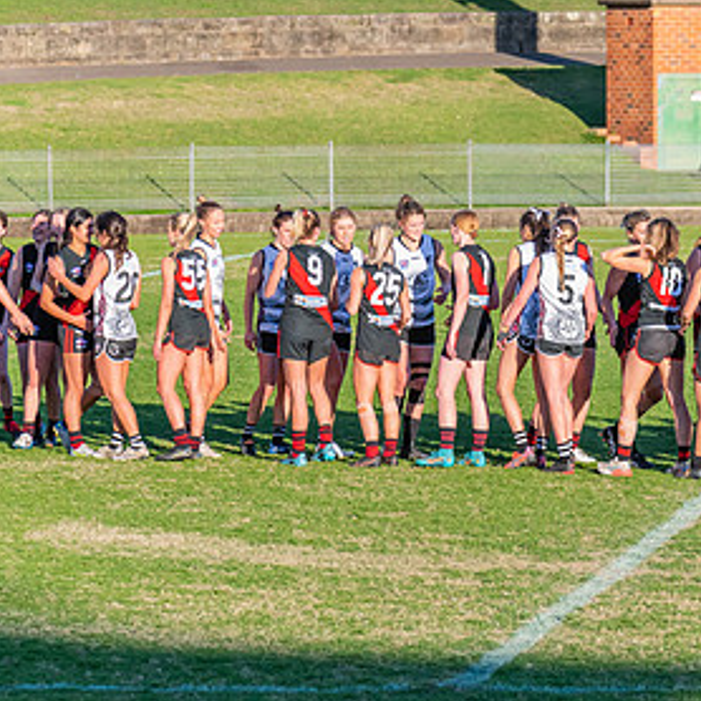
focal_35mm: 349
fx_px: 7996
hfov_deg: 5.0
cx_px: 570
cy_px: 409
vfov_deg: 5.0
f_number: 7.1
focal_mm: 190
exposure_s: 1/1250
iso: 800
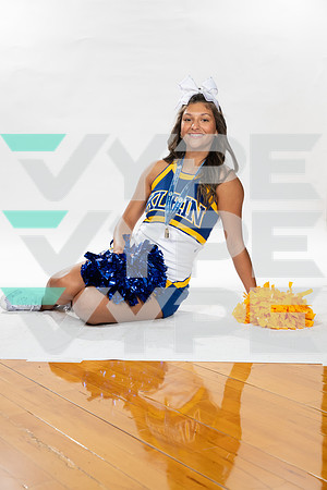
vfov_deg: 36.2
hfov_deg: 24.6
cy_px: 245
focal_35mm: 55
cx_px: 164
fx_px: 749
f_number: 7.1
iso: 800
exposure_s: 1/320
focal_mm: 55
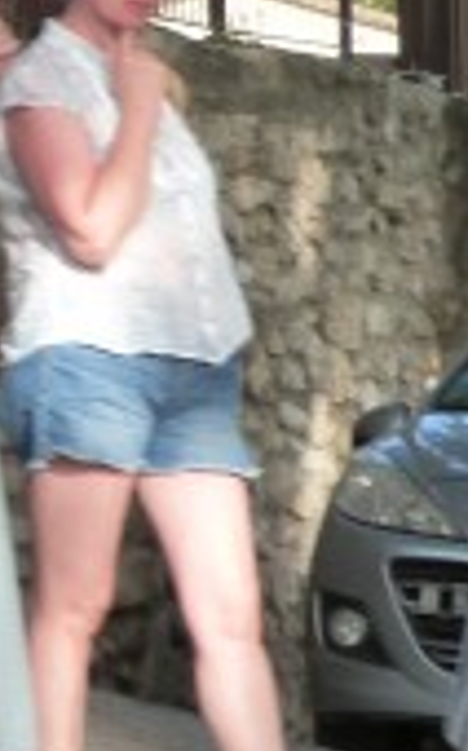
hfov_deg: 3.5
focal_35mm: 364
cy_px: 53
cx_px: -795
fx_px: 7441
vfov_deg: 5.8
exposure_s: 1/80
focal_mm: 13.2
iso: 160
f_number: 3.3
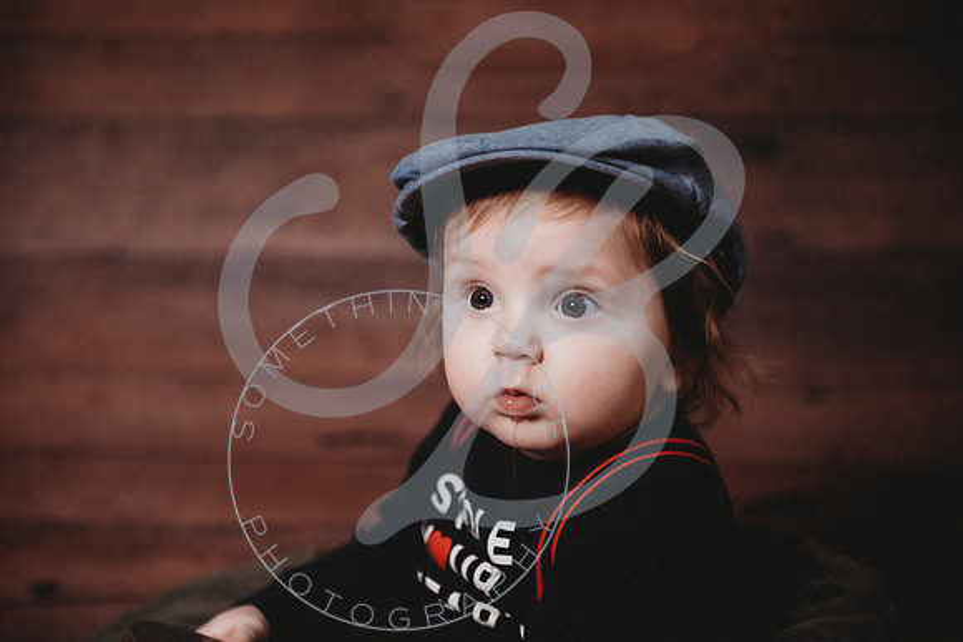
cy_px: 321
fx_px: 1873
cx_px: 482
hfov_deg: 28.8
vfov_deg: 19.5
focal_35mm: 70
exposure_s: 1/125
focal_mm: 70
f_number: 2.8
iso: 100
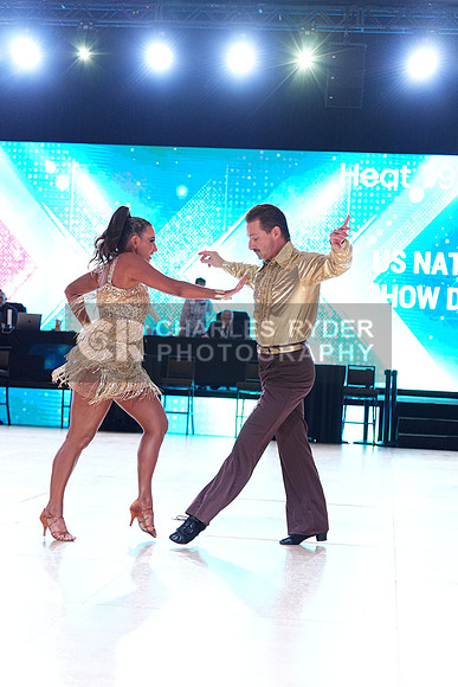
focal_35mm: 70
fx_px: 1335
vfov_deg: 28.8
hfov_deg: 19.5
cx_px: 229
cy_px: 344
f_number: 4
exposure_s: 1/400
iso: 2500
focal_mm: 70
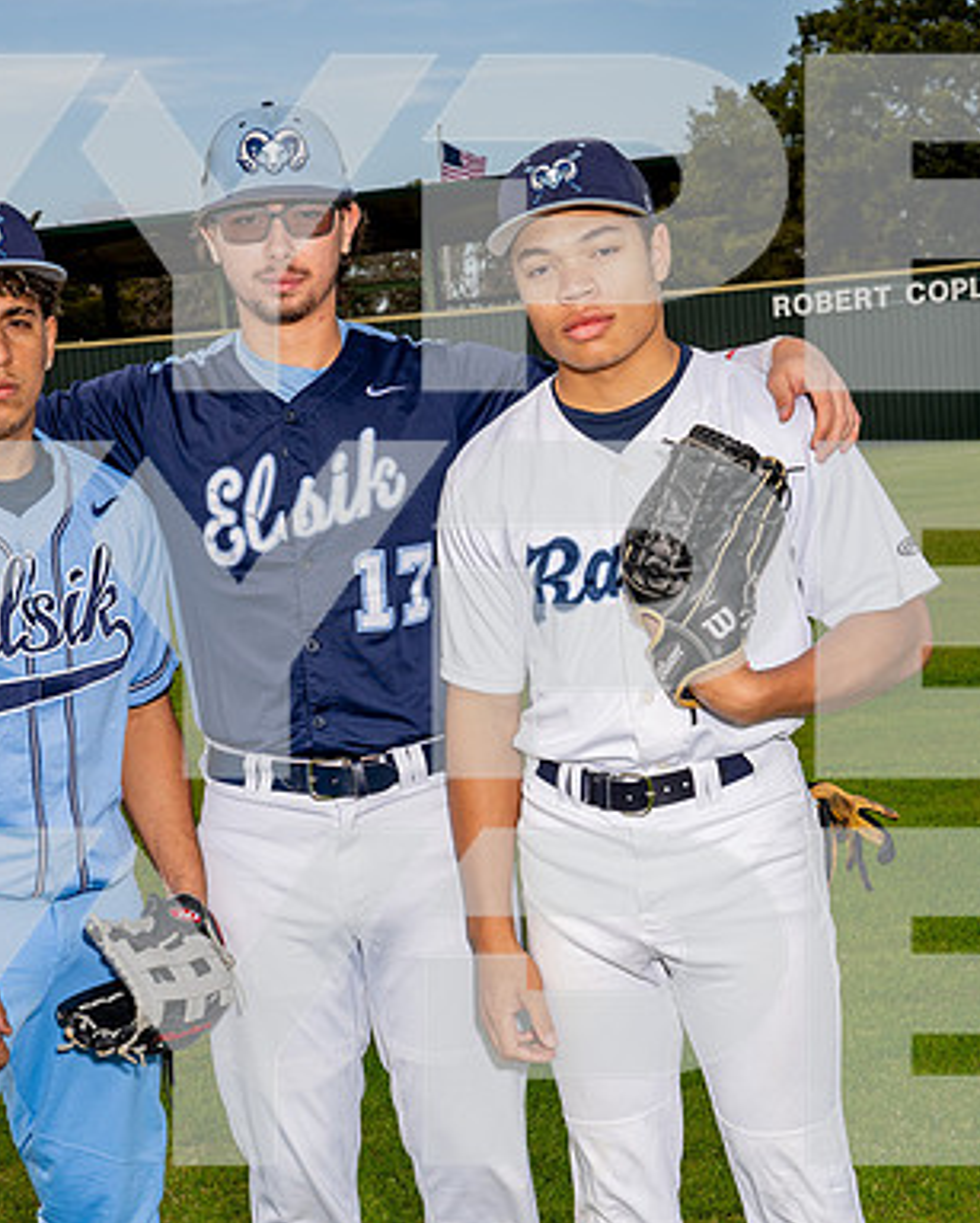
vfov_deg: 26.7
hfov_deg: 21.5
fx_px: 2571
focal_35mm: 71
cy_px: 612
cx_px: 370
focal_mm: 50
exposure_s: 1/250
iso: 160
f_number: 11
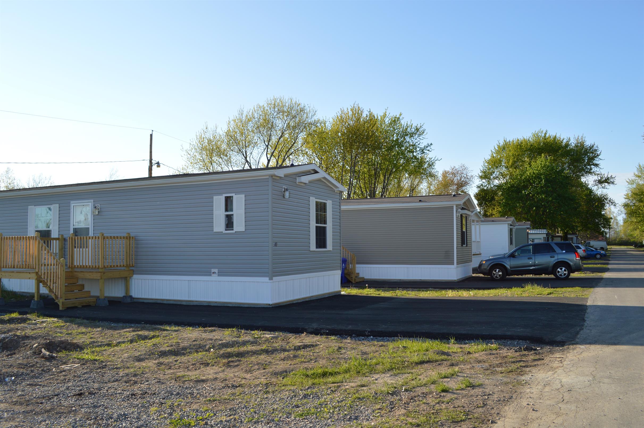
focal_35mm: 30
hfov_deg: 62.0
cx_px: 322
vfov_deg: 43.5
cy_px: 214
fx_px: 536
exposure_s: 1/200
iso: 100
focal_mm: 20
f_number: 7.1
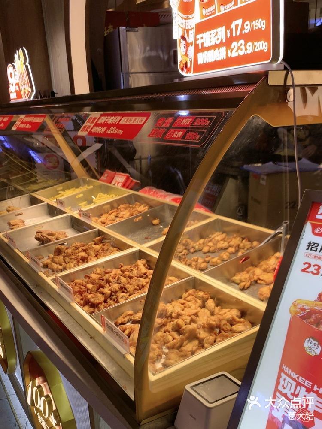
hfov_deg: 24.4
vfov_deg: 32.2
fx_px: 744
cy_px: 214
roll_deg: +3.9
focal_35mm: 60
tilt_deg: -21.1
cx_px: 161
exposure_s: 1/120
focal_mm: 4.25
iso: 32
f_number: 1.8
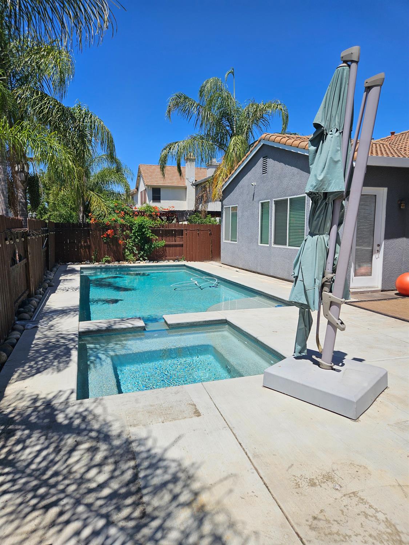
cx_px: 204
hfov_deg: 58.9
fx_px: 362
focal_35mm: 23
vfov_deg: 73.9
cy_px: 272
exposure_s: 1/3737
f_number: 1.8
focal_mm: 5.4
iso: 25
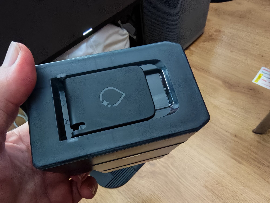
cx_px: 135
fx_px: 179
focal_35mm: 23
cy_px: 102
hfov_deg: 73.9
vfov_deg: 58.9
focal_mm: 1.82
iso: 1250
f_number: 2
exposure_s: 1/20
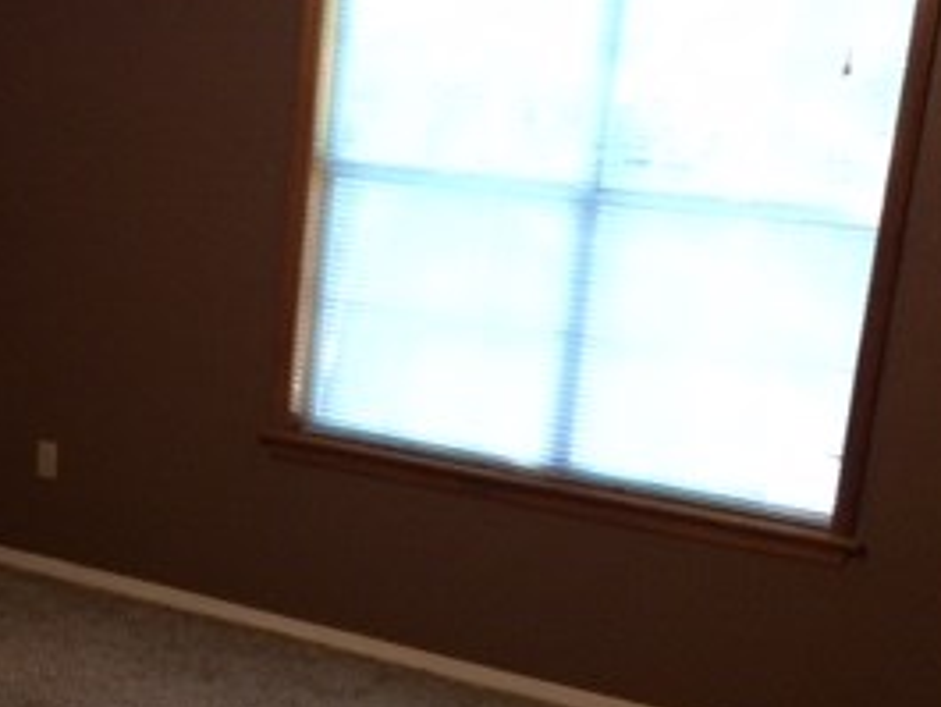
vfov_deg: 20.7
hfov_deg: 27.4
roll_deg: -4.8
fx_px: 1904
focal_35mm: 70
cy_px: 615
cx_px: 256
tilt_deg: -14.9
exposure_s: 1/24
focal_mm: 4.15
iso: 250
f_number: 2.2
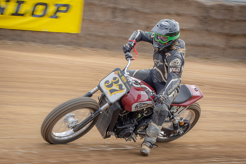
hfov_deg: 12.8
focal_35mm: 160
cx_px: 87
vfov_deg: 8.6
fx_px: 1095
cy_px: 84
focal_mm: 70
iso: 320
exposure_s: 1/125
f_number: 13
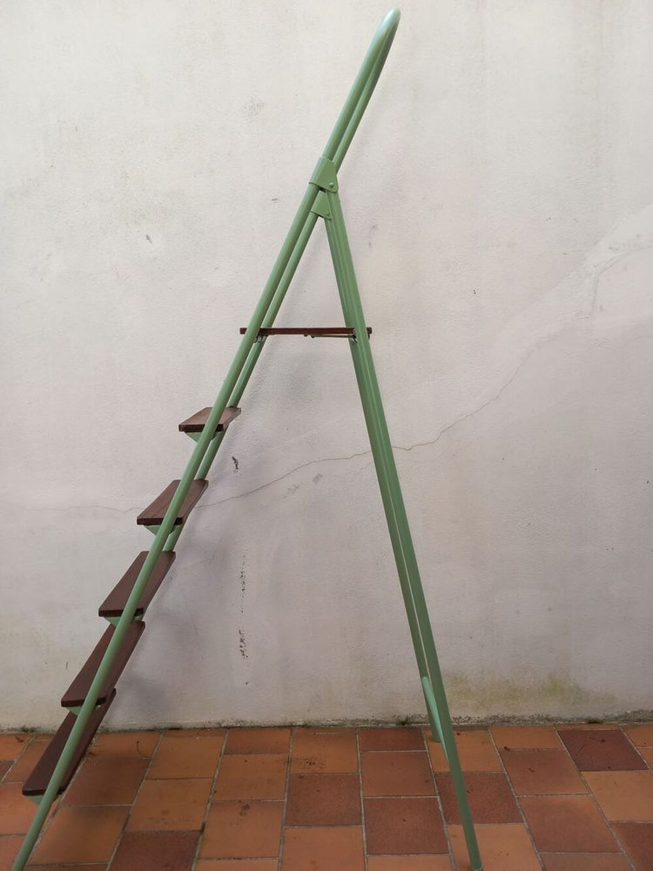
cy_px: 436
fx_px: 679
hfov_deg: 51.4
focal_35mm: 27
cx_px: 326
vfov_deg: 65.3
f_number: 1.8
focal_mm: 4
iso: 32
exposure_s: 1/100
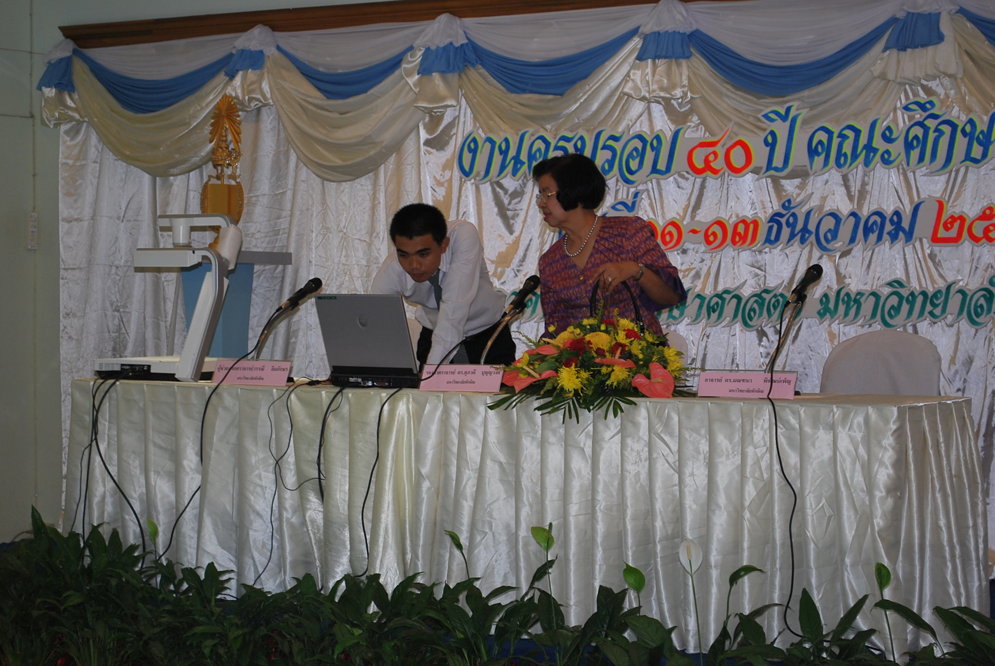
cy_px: 333
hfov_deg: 24.6
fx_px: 2283
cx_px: 498
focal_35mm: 82
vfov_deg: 16.6
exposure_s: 1/25
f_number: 5.6
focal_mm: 55
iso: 200
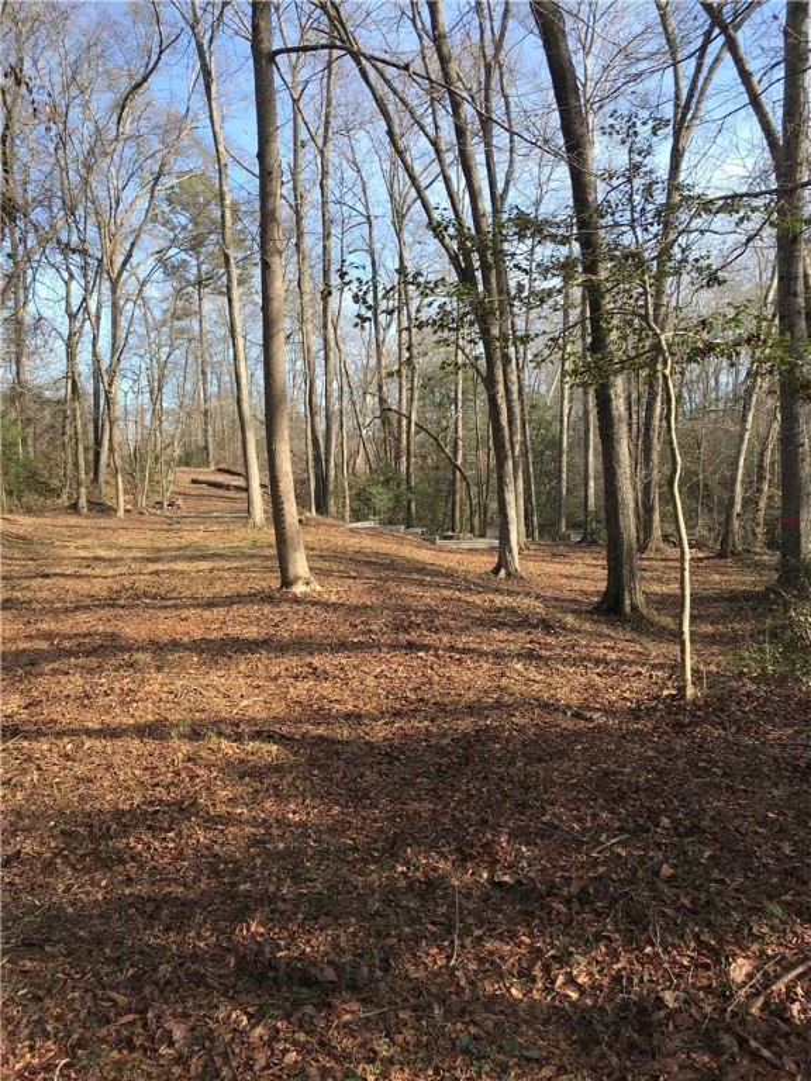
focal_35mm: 28
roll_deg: +2.0
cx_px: 406
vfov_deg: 63.4
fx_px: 875
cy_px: 540
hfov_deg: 49.7
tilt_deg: -2.9
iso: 20
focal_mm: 3.99
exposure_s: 1/674
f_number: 1.8
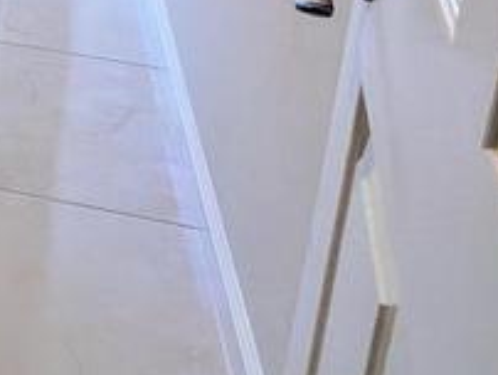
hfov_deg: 18.5
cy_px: -384
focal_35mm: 81
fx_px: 1167
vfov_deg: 14.8
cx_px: -414
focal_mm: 2.35
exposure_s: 1/100
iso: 55
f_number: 2.2
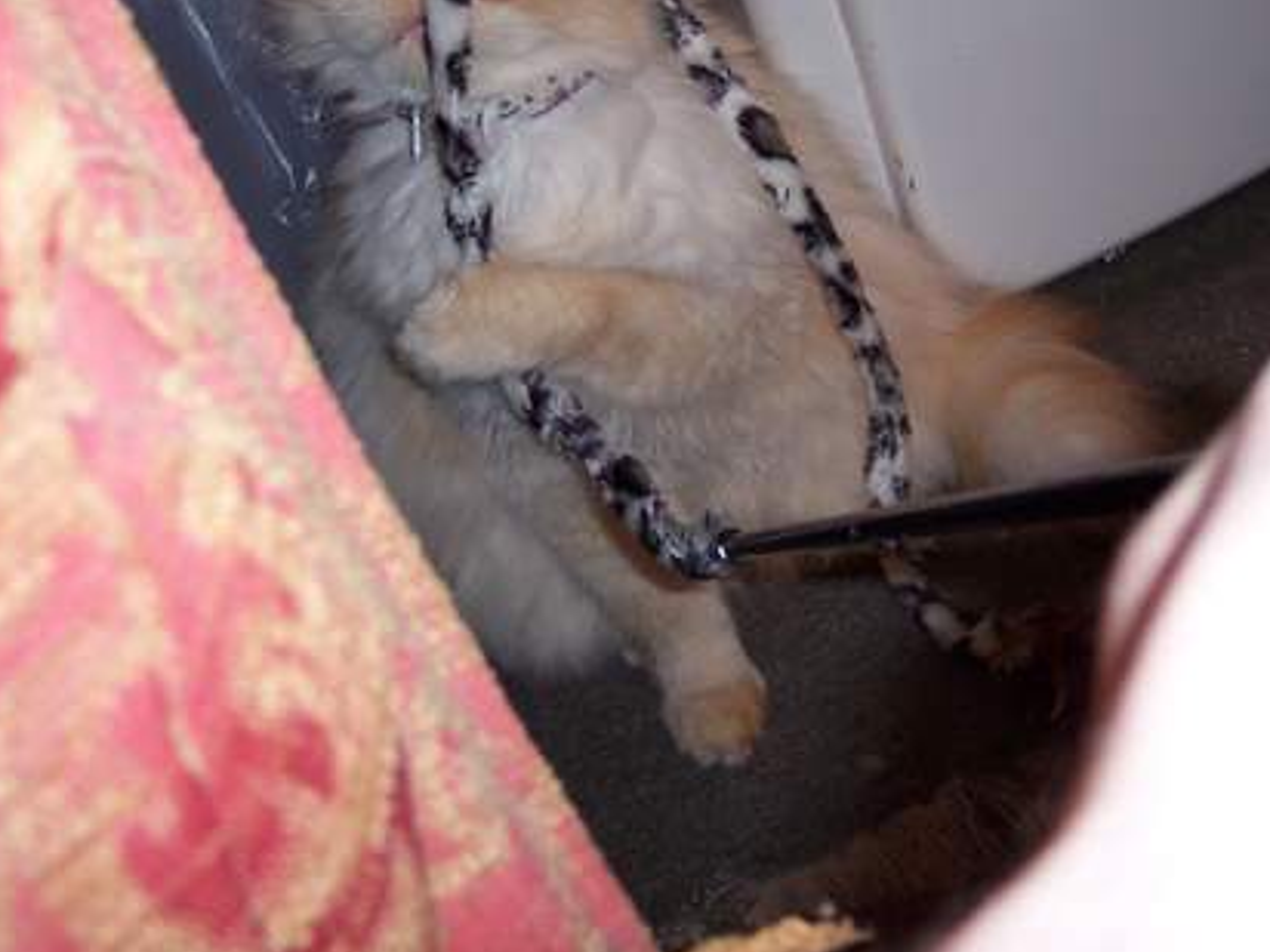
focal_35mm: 59
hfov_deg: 32.6
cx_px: 755
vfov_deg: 24.6
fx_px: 2165
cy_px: 287
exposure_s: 1/30
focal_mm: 8
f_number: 2.8
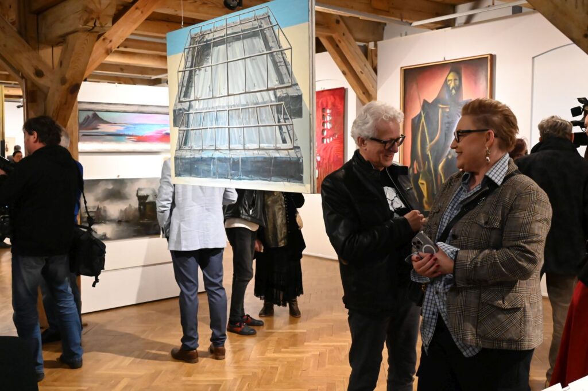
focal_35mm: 37
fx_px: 604
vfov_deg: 35.9
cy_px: 196
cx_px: 294
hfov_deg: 51.9
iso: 16000
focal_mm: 37
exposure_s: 1/200
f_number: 7.1
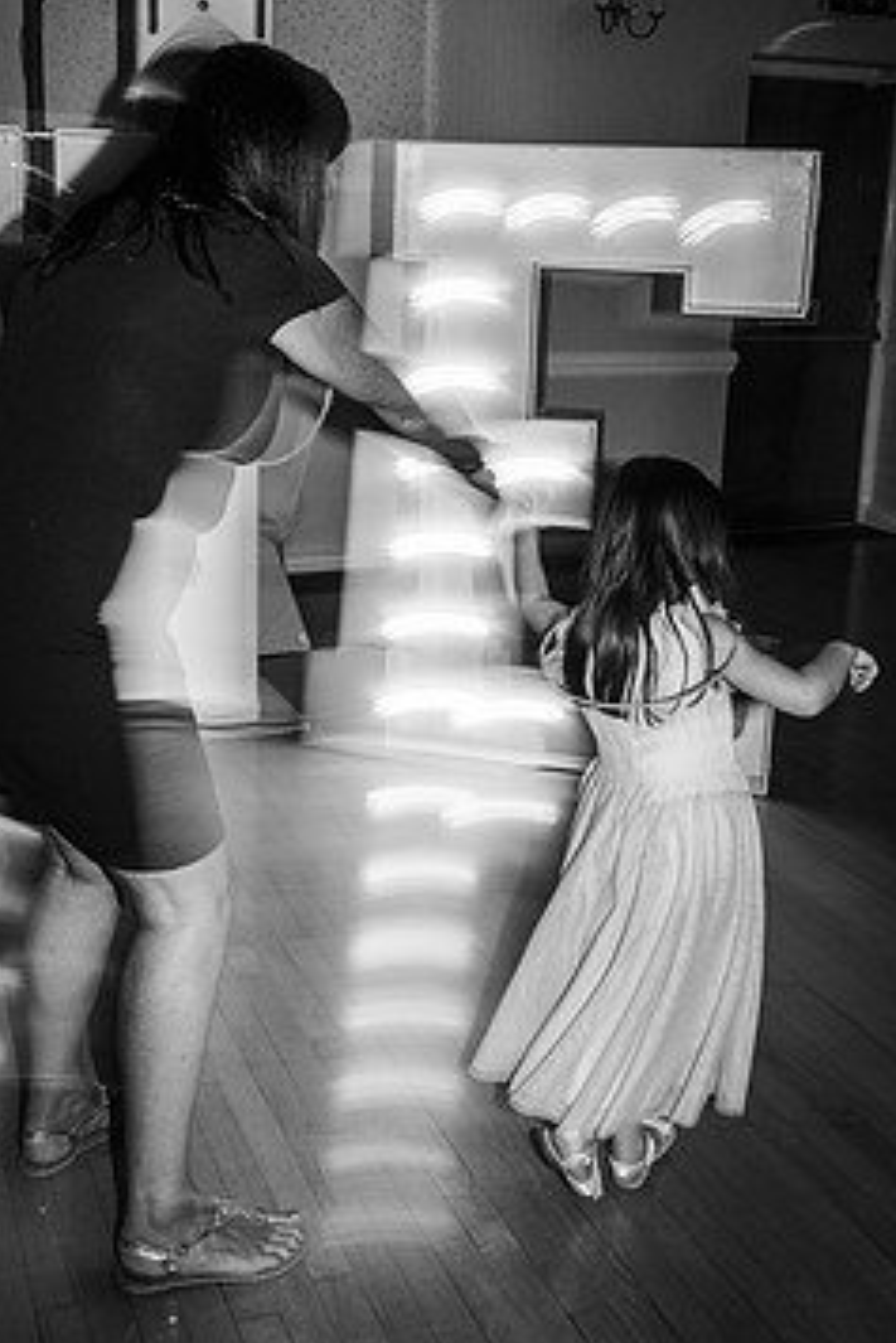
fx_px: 1417
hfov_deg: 35.0
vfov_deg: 50.4
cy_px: 541
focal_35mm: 38
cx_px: 386
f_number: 7.1
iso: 640
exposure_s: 1/15
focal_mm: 20
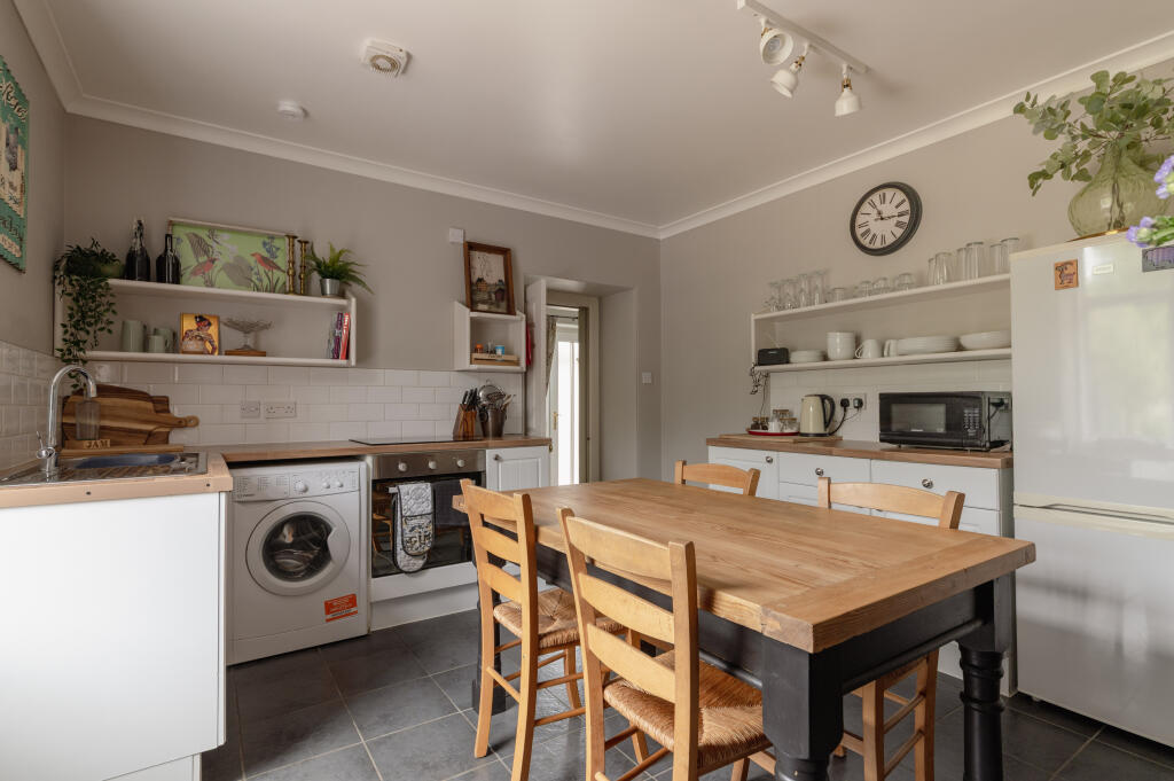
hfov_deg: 93.3
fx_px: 554
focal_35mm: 17
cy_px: 390
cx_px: 587
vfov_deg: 70.3
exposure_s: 1/8
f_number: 8
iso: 400
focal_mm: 17
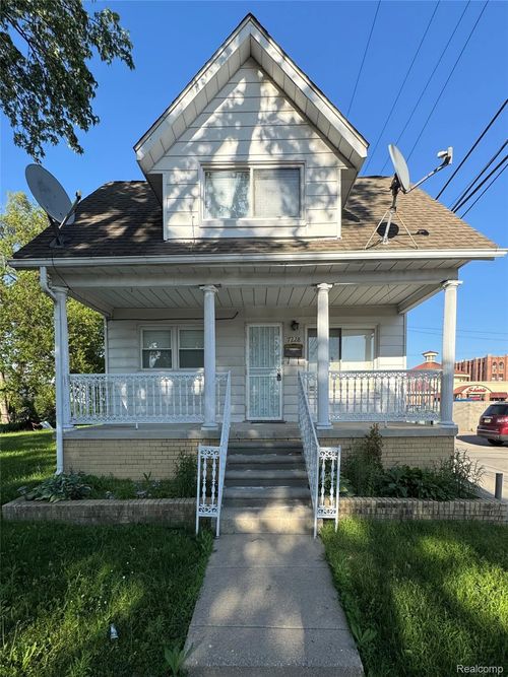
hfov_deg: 85.7
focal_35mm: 14
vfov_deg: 102.1
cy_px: 338
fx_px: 274
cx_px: 254
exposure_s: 1/993
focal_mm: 2.22
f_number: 2.2
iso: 50
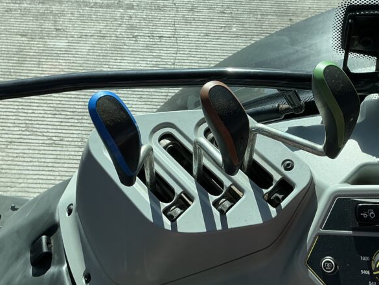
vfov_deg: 29.3
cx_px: 240
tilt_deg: -45.1
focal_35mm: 49
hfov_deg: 38.6
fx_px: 537
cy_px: 81
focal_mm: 3
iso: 25
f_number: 1.8
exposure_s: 1/1195
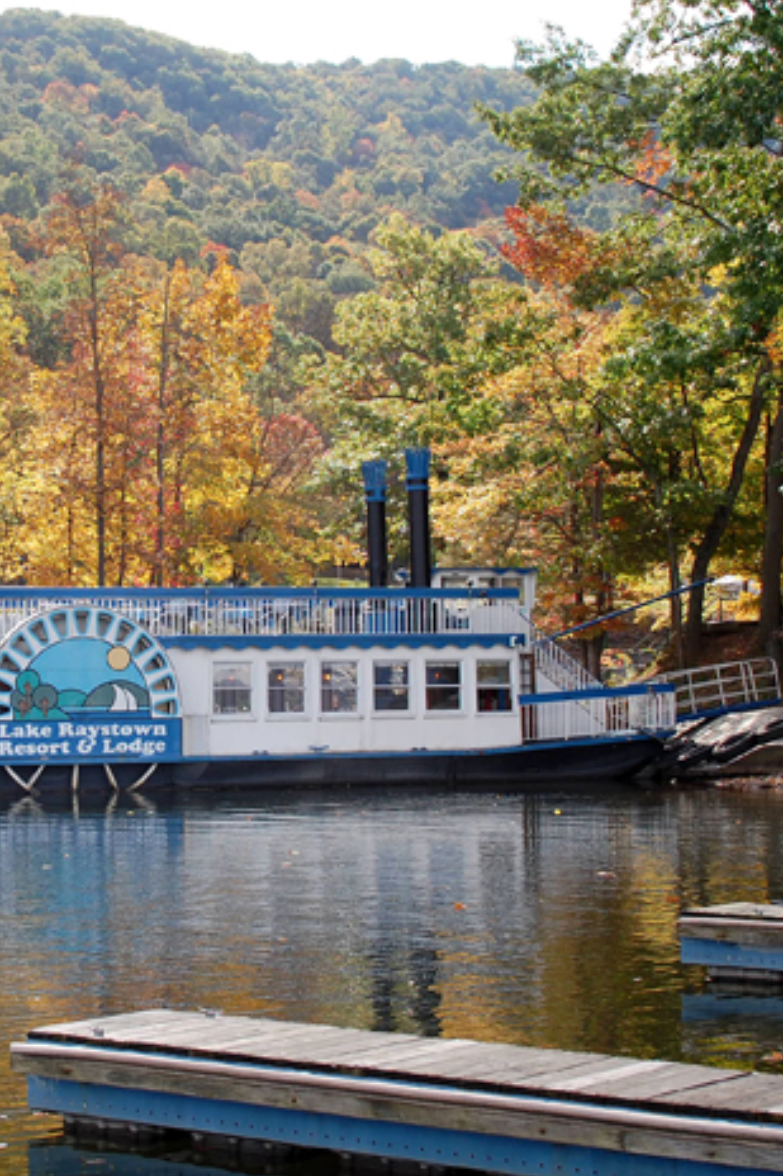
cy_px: 592
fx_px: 2383
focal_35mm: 73
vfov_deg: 27.7
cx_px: 175
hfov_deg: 18.5
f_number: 7.1
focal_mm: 32
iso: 200
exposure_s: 1/200
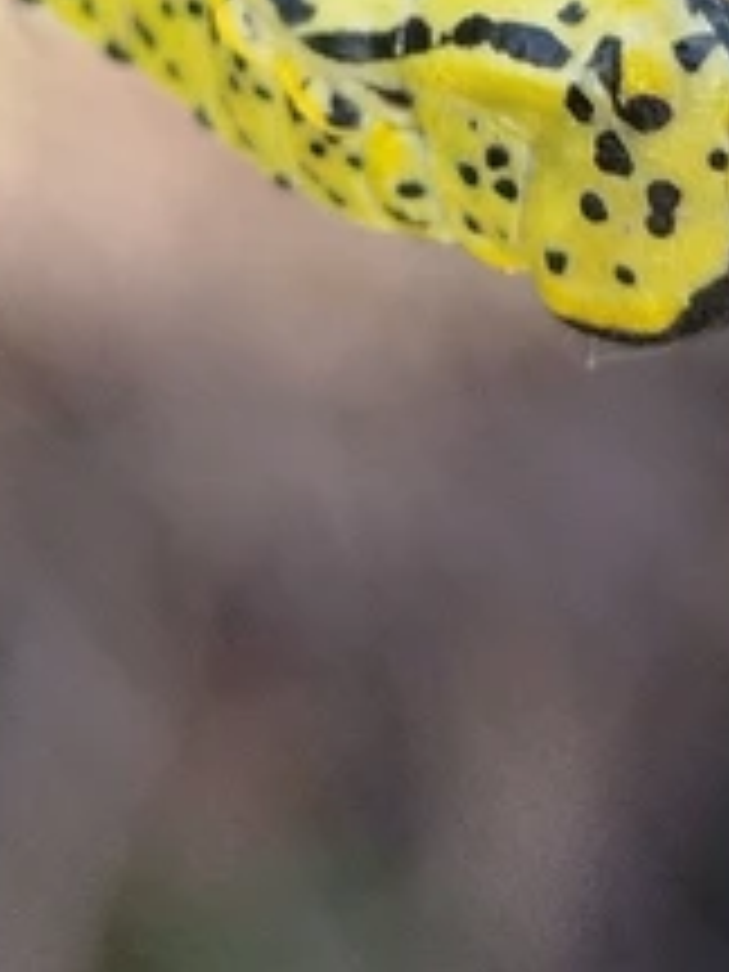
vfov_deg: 21.9
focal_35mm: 86
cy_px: 4
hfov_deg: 17.1
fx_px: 2415
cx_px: 472
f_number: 1.7
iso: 64
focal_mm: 5.31
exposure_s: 1/100
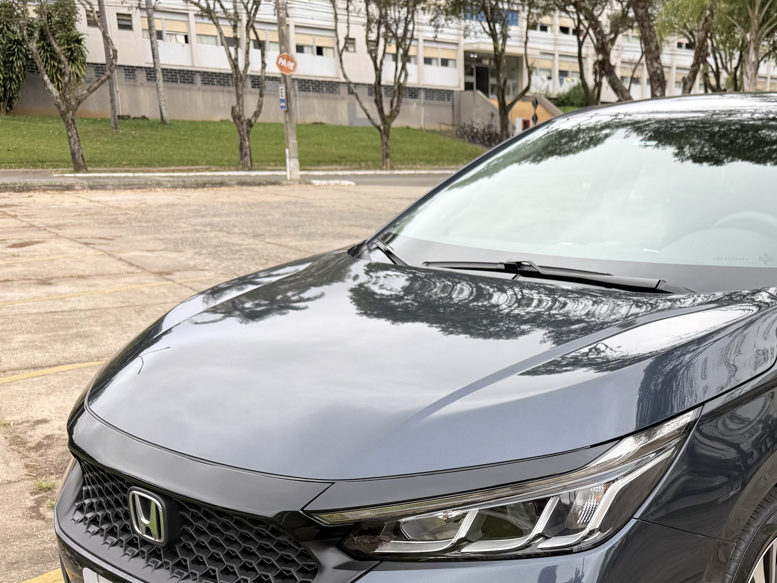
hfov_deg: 45.0
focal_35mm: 40
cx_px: 595
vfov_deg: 34.8
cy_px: 469
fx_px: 898
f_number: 1.78
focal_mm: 6.76
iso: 80
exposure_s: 1/307
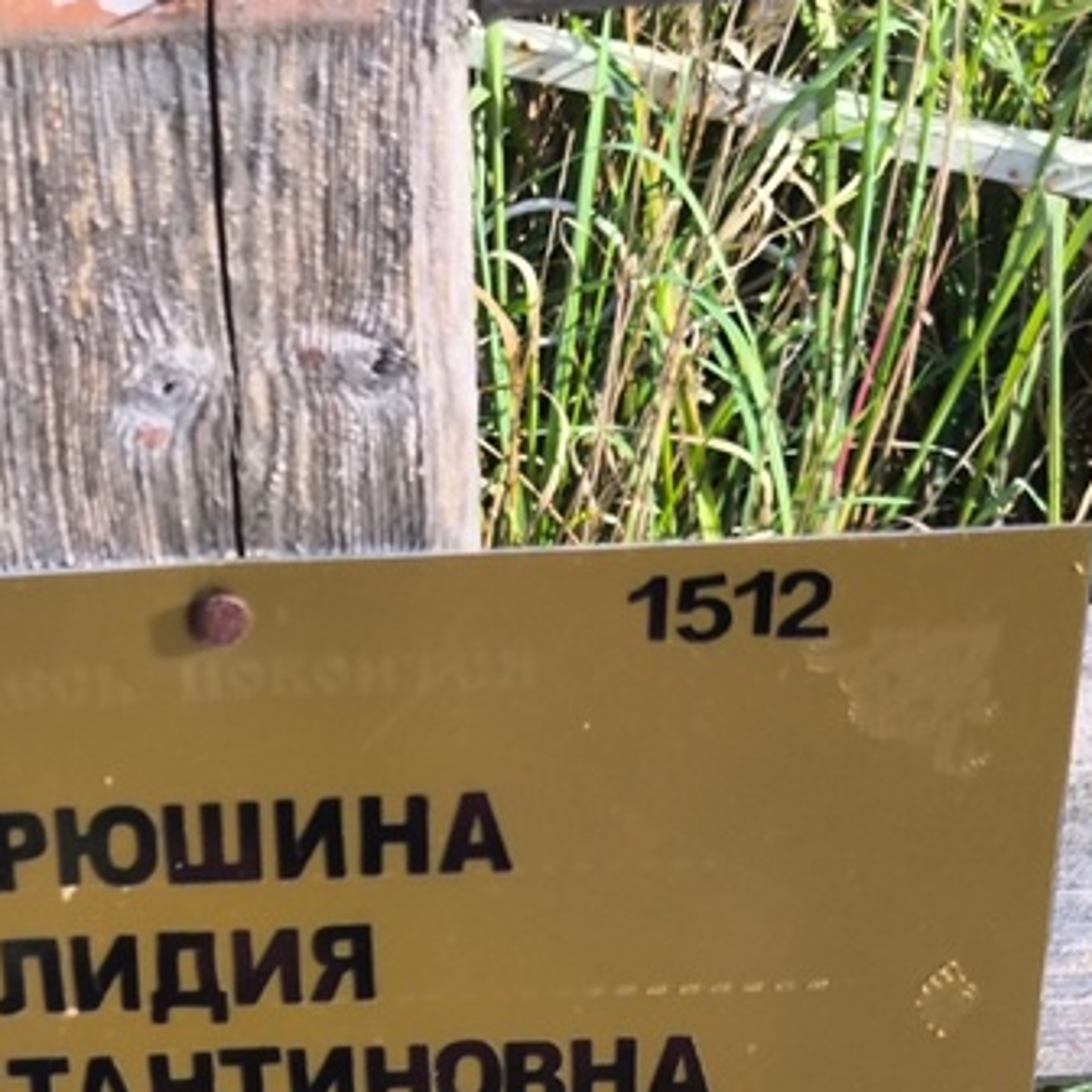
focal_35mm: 105
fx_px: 3747
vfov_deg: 16.4
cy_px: 926
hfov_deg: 16.4
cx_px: 99
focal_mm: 4.71
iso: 50
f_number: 1.7
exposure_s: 1/457
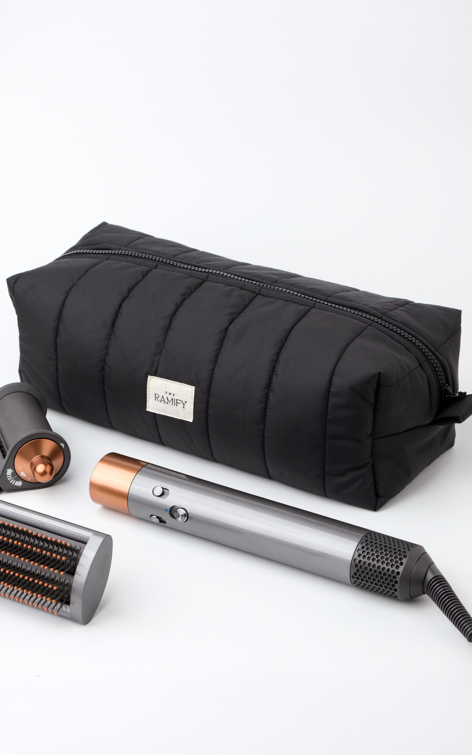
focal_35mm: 75
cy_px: 377
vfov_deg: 27.5
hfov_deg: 17.4
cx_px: 237
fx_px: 1544
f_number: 10
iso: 1600
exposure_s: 1/125
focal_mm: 48.4
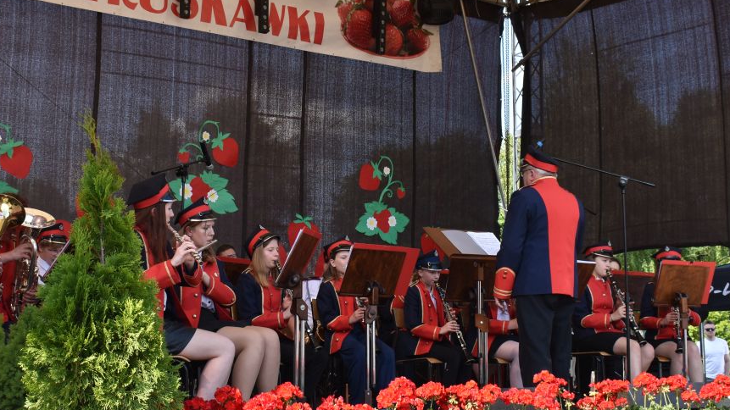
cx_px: 335
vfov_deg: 21.9
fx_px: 1059
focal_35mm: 55
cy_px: 219
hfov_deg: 38.0
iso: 250
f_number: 8
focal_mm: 25
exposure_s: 1/250
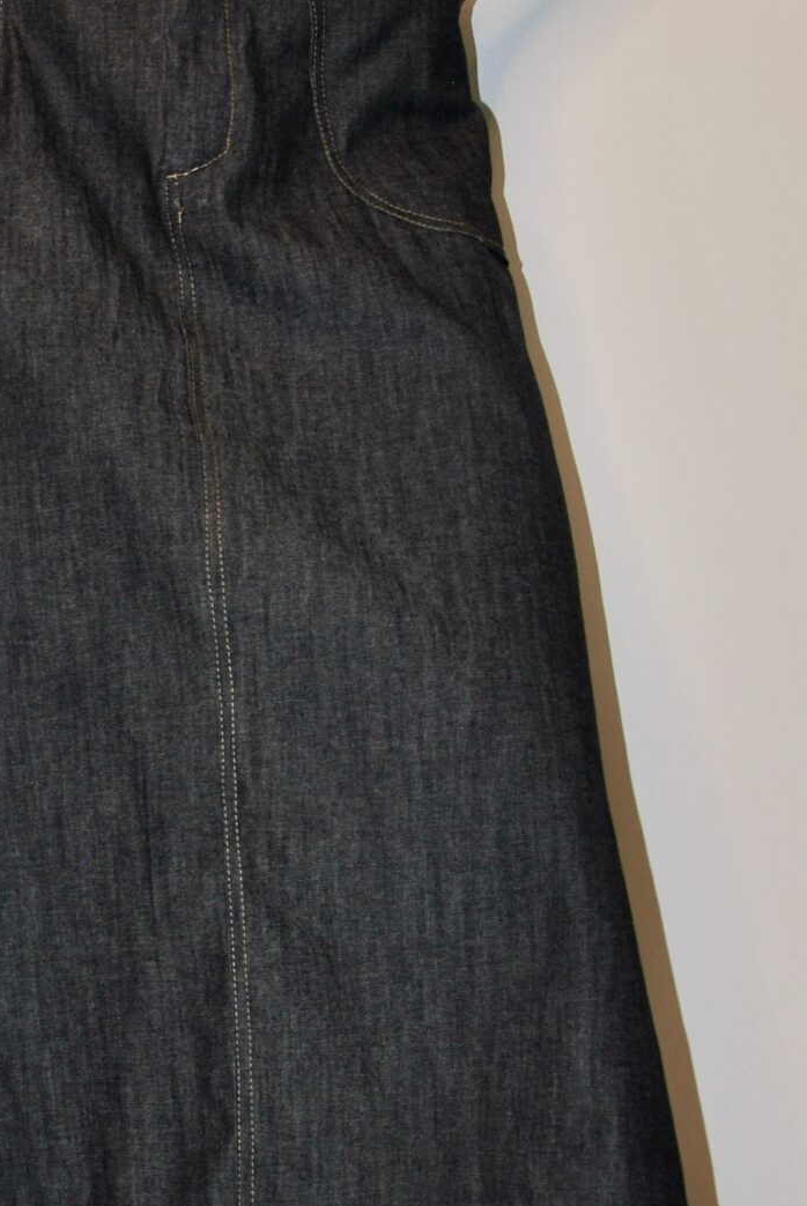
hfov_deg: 16.7
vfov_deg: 25.0
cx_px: 68
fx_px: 2716
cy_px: 667
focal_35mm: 81
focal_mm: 22
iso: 200
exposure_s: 1/60
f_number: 3.8
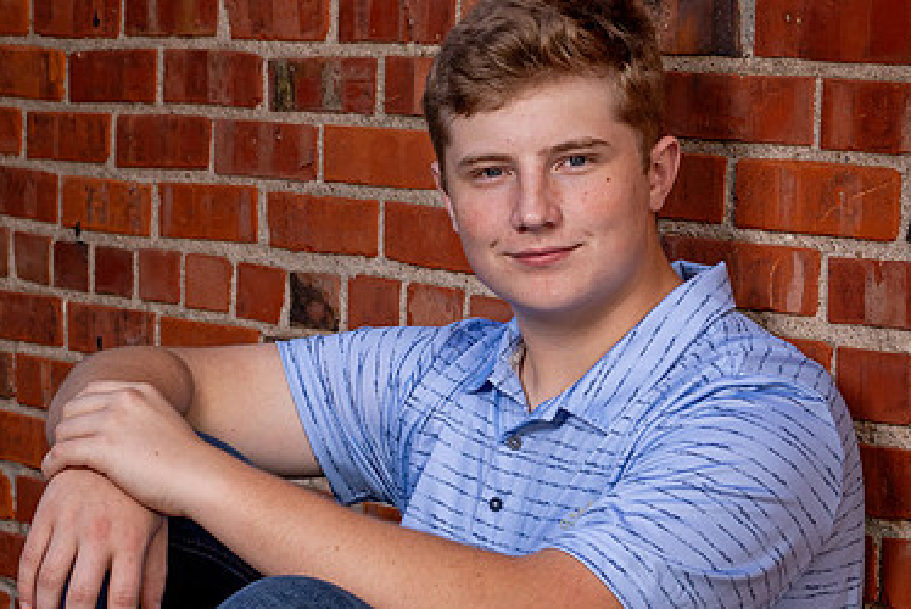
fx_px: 1570
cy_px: 335
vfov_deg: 21.9
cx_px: 480
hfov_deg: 32.3
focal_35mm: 62
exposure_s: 1/160
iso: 160
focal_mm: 40
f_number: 4
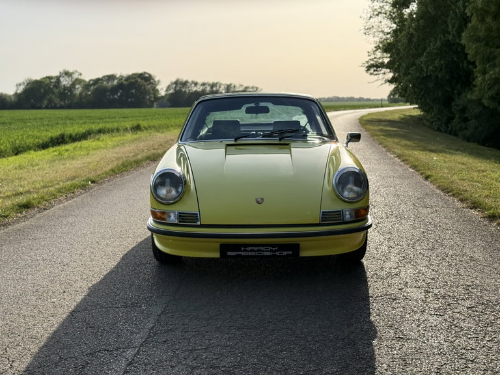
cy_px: 188
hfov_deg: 39.7
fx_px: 693
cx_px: 250
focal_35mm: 48
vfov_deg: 30.3
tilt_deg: -6.1
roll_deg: +0.3
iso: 100
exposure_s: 1/5208
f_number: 1.78
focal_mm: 6.76
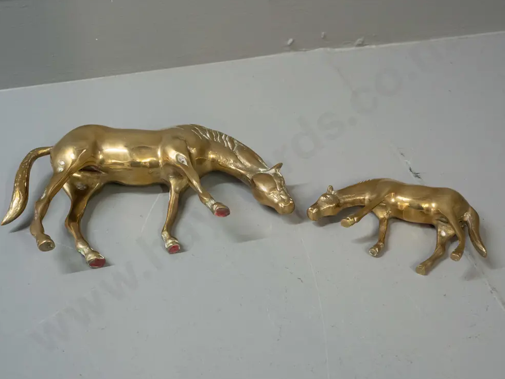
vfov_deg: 30.3
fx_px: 700
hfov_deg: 39.6
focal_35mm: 48
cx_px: 246
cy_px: 188
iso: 3200
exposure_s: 1/100
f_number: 5.6
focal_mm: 23
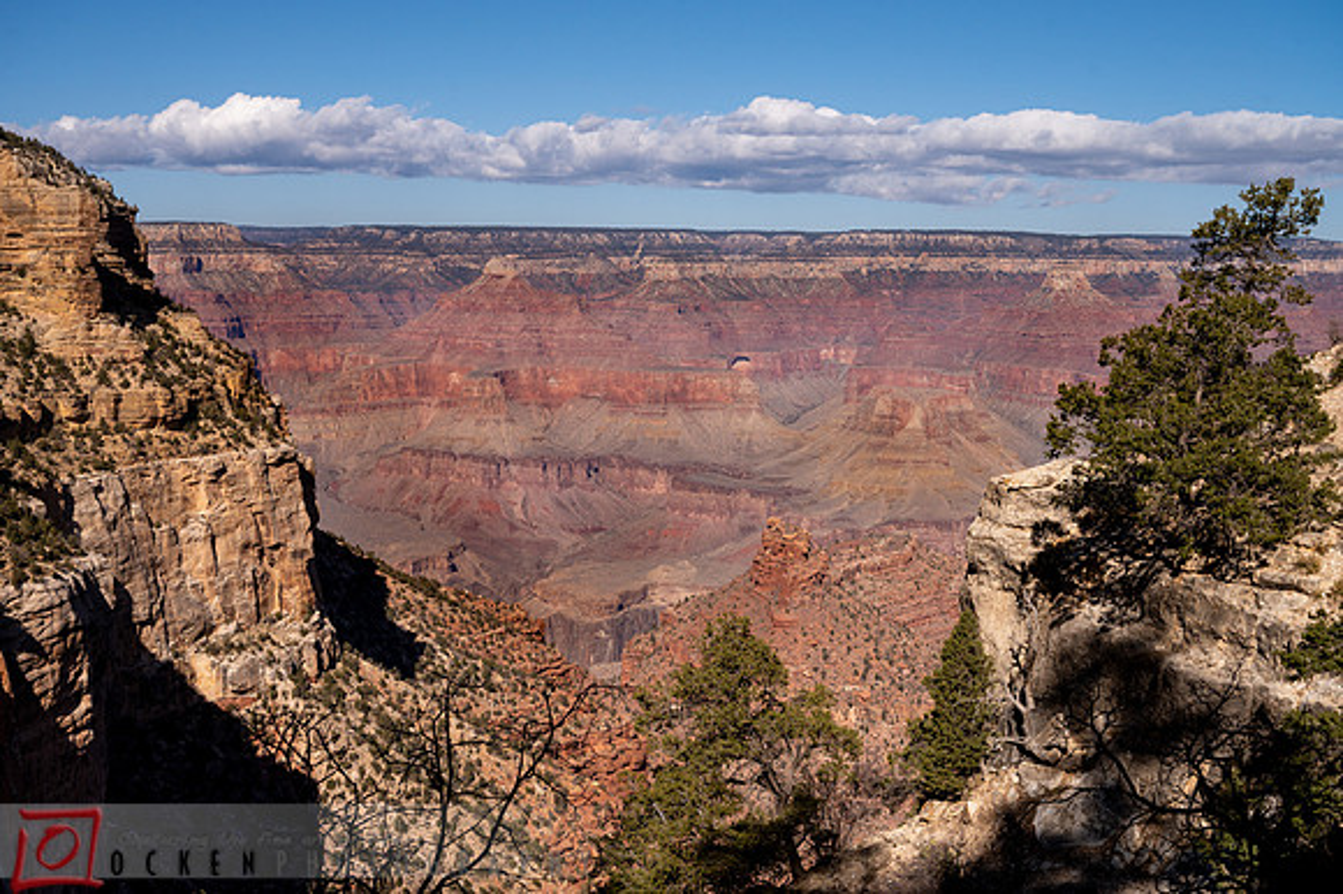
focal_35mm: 46
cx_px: 672
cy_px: 447
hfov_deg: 42.8
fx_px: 1715
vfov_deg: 29.2
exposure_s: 1/2500
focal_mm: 46
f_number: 8
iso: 400
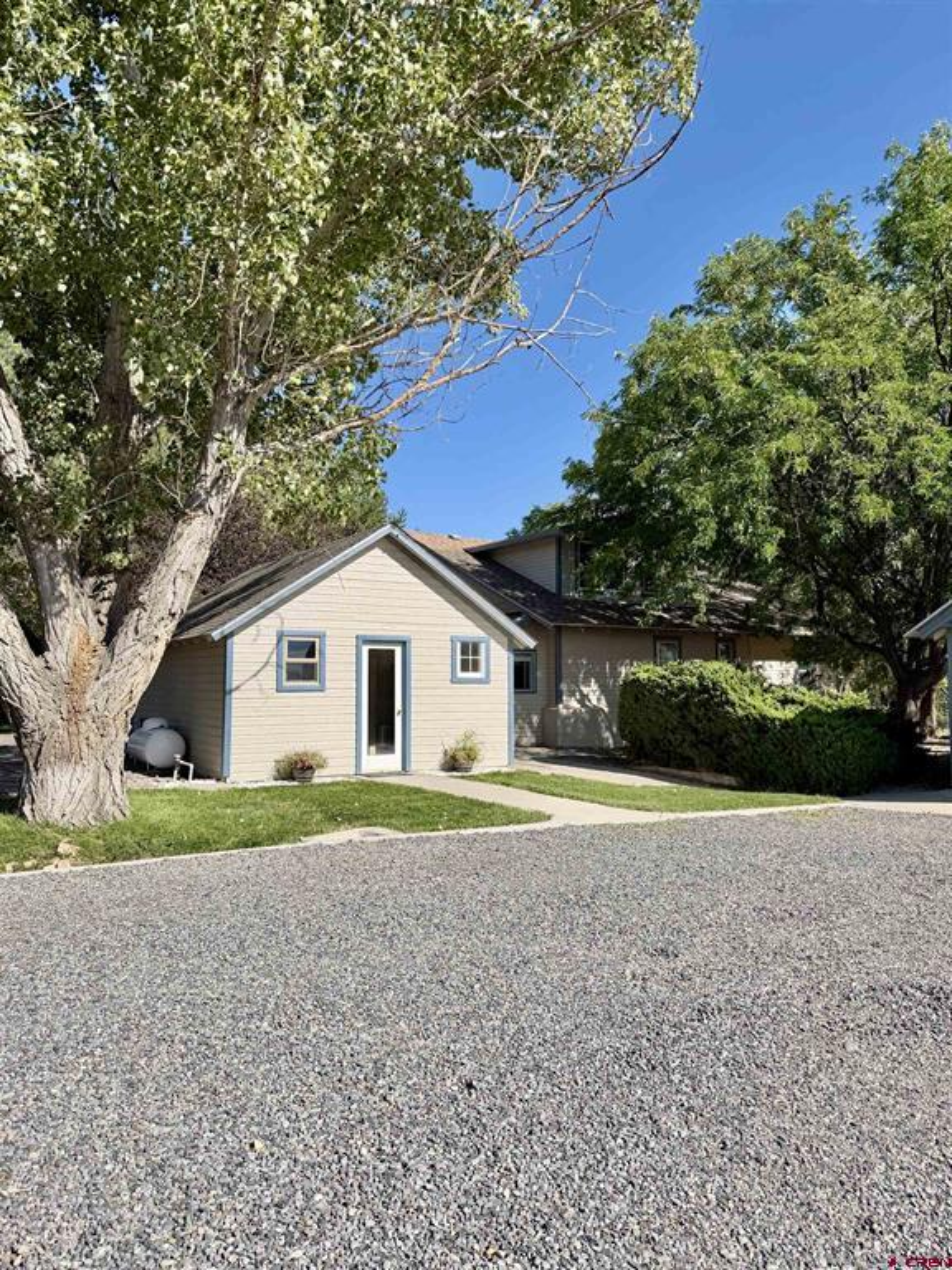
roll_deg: +0.1
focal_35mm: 24
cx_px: 476
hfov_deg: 56.8
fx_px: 880
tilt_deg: +2.9
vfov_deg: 71.6
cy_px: 635
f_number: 1.78
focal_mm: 6.76
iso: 80
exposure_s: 1/4673
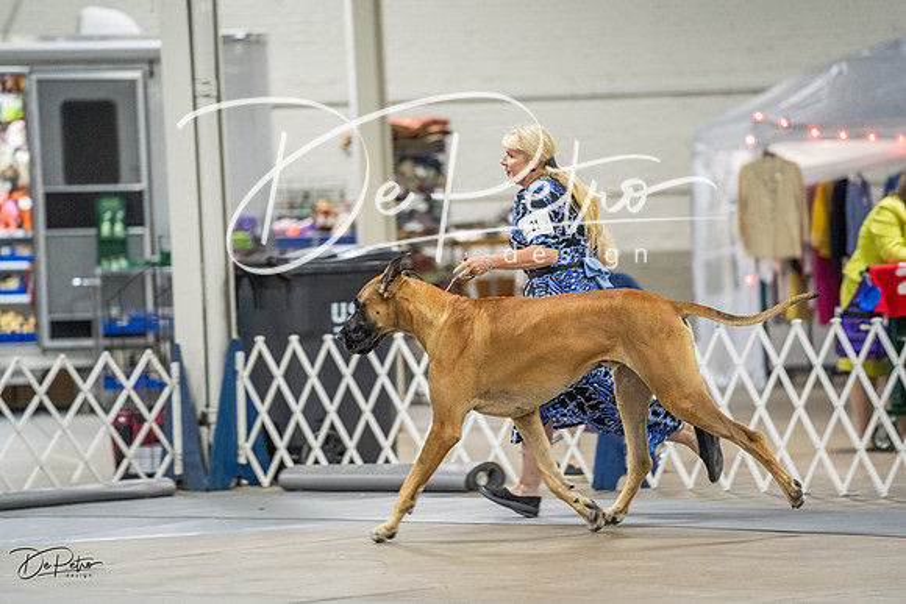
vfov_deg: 7.3
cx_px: 453
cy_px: 302
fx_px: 4707
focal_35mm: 187
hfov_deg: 11.0
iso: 3200
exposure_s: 1/200
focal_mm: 187
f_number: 2.8
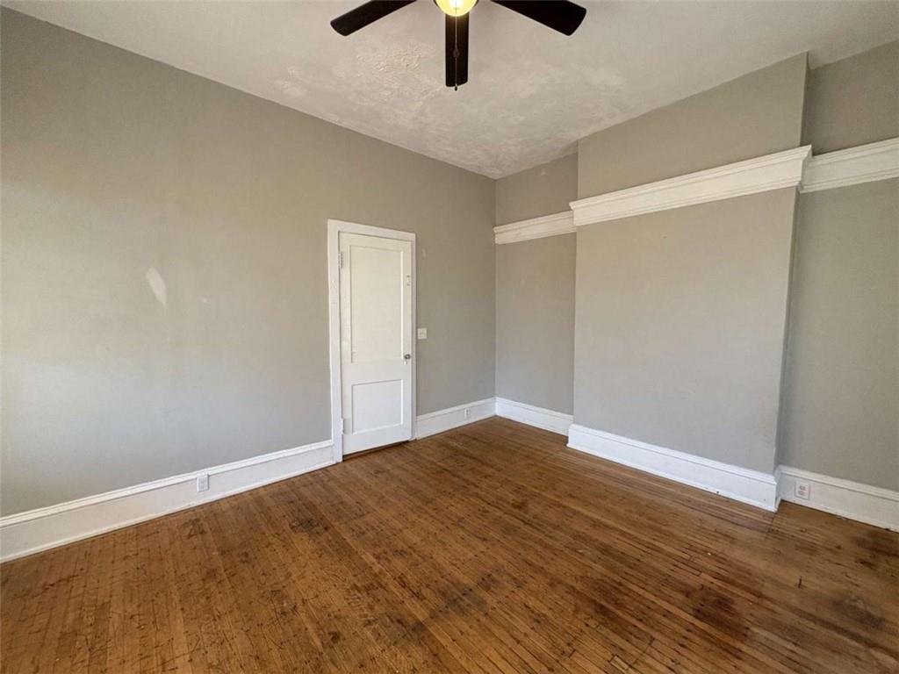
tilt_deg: -4.5
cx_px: 450
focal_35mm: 14
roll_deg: -0.6
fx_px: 364
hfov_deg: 102.1
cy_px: 337
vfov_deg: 85.7
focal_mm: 2.22
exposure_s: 1/99
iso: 160
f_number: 2.2
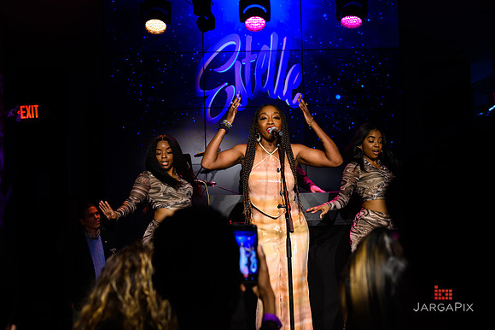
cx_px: 248
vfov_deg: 30.5
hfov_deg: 44.5
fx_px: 605
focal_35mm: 44
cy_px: 165
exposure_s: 1/500
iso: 1600
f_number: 4
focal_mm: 44
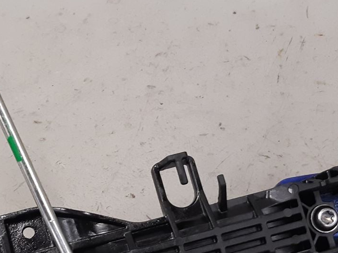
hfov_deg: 25.7
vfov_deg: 19.2
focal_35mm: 75
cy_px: 238
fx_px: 732
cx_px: 93
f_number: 1.7
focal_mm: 3.93
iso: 200
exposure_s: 1/50
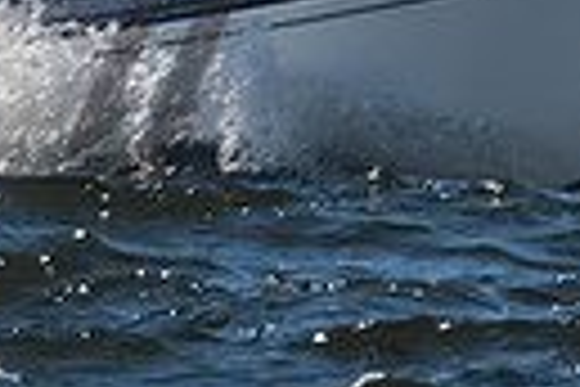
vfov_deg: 0.9
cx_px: 275
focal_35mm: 1465
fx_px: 23601
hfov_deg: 1.4
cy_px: -283
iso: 100
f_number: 6.3
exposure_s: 1/250
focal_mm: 185
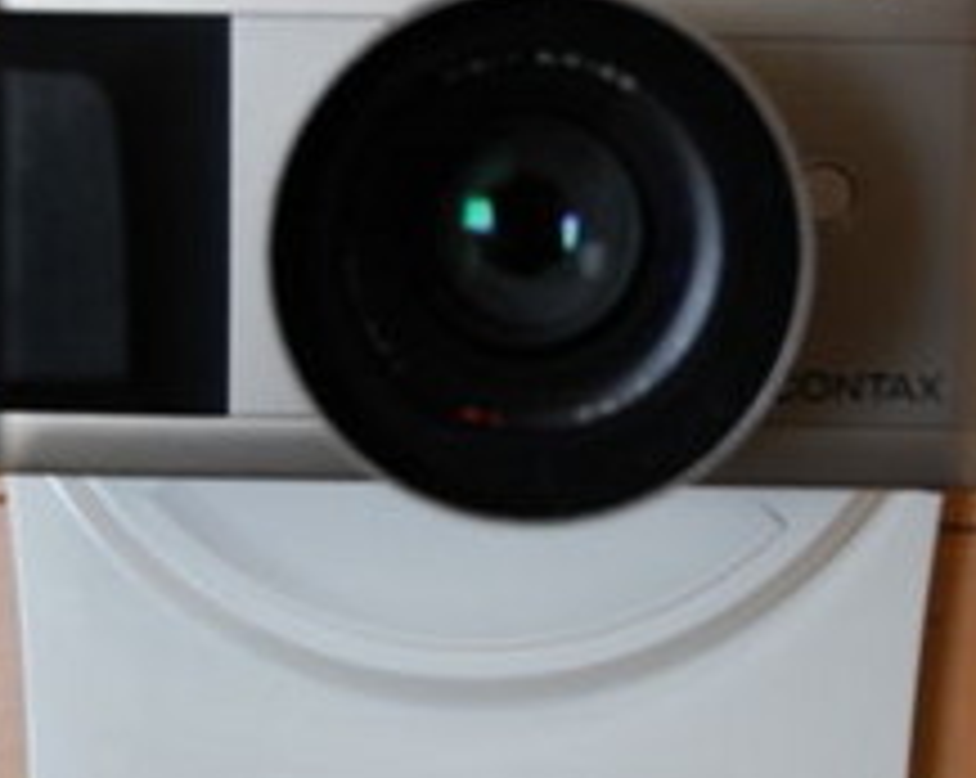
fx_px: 3202
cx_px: 497
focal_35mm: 111
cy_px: 382
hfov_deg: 17.3
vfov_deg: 13.9
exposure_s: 1/40
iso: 400
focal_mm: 38
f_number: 5
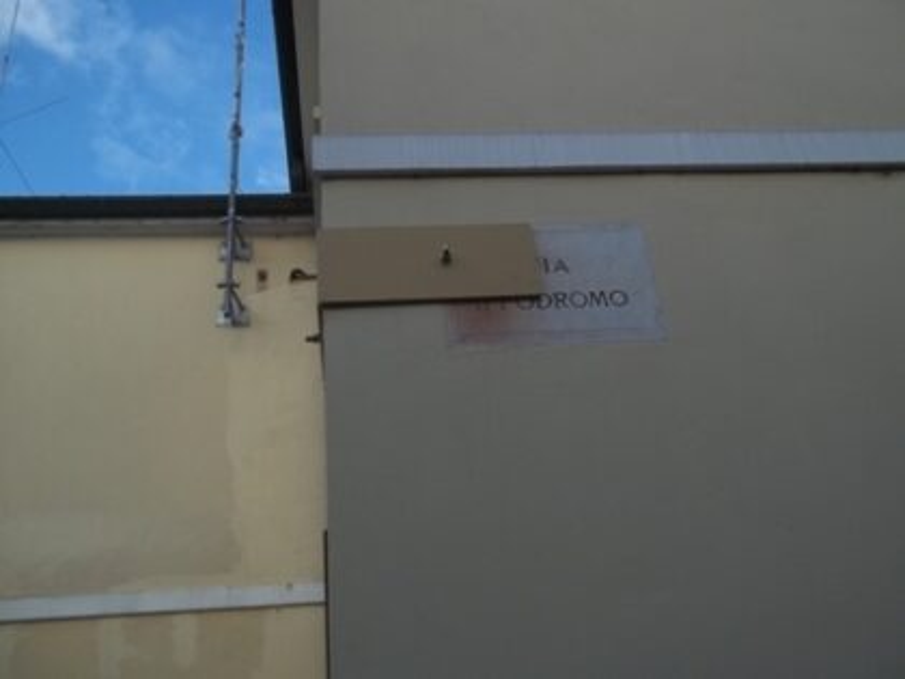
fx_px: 941
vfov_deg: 39.7
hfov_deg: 51.4
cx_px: 452
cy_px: 340
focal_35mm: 36
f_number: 3.1
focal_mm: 6.5
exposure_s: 1/320
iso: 64
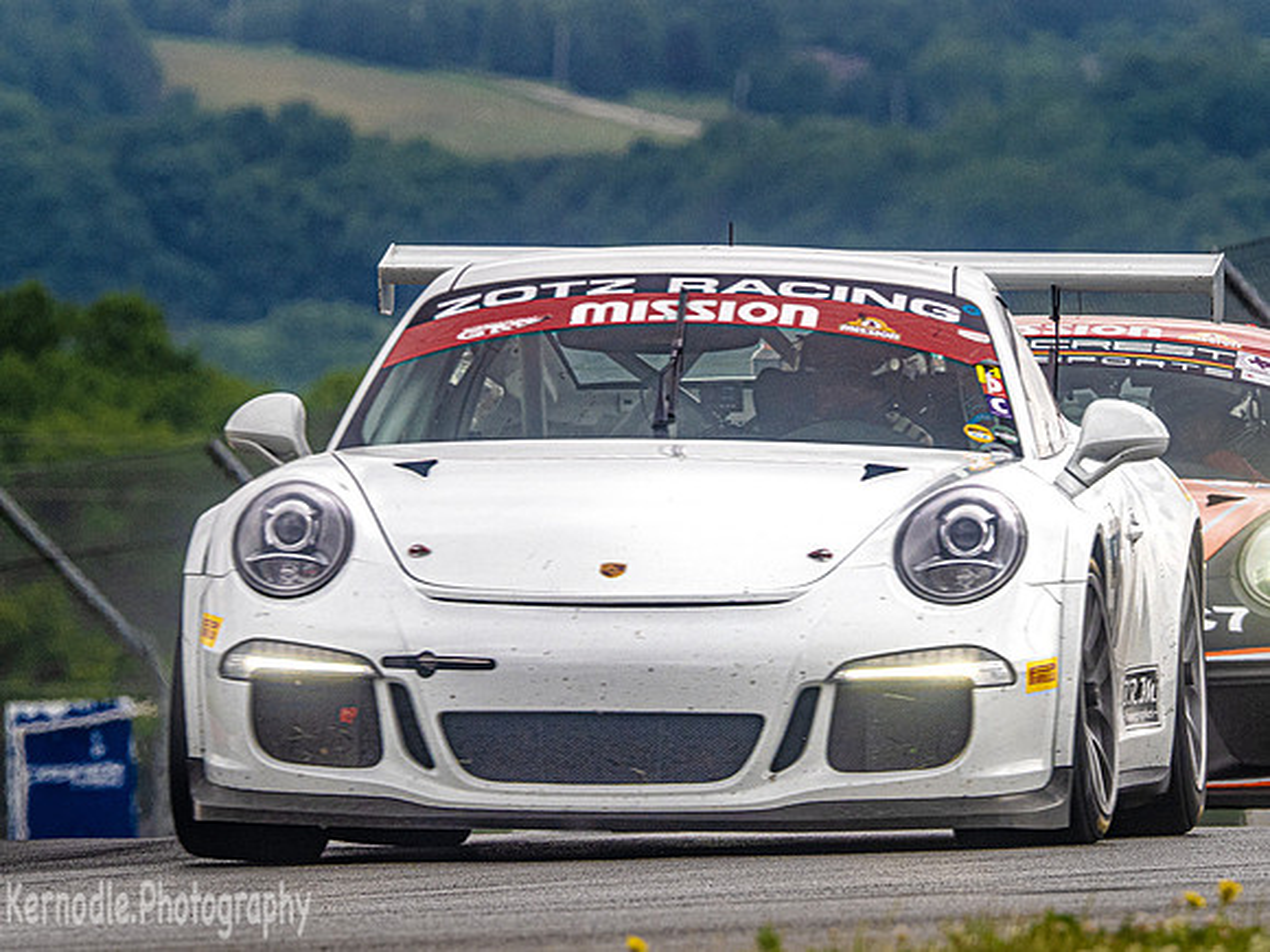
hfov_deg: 2.3
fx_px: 31834
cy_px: 461
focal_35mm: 868
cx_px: 615
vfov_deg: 1.7
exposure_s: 1/320
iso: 320
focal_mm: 420
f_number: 9
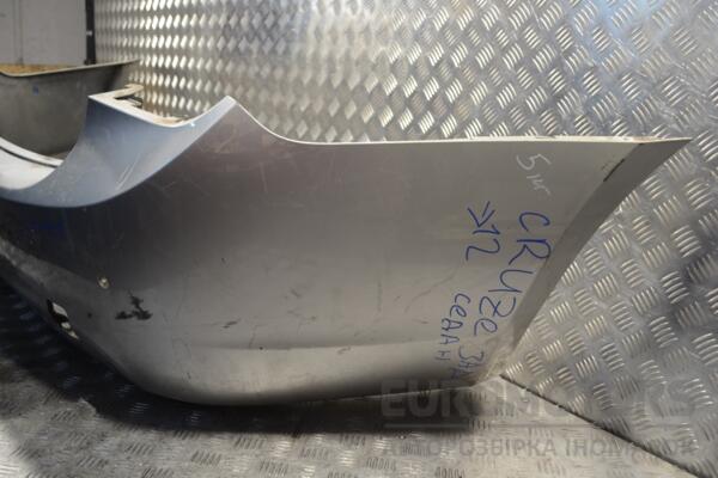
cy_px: 239
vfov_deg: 40.0
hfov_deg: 57.2
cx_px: 359
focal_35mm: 33
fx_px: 658
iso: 125
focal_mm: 22
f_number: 3.8
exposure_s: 1/30
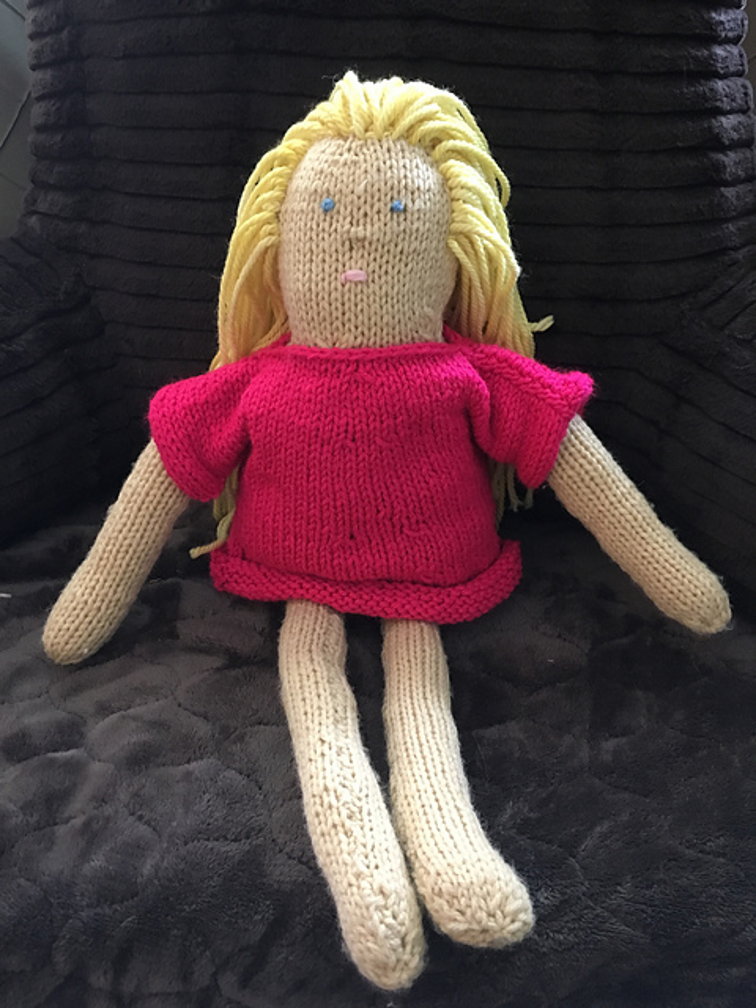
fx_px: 844
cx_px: 378
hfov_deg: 48.2
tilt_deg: -37.8
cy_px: 504
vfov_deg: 61.7
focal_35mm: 29
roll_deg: +2.2
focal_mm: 4.15
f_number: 2.2
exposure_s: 1/15
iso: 400
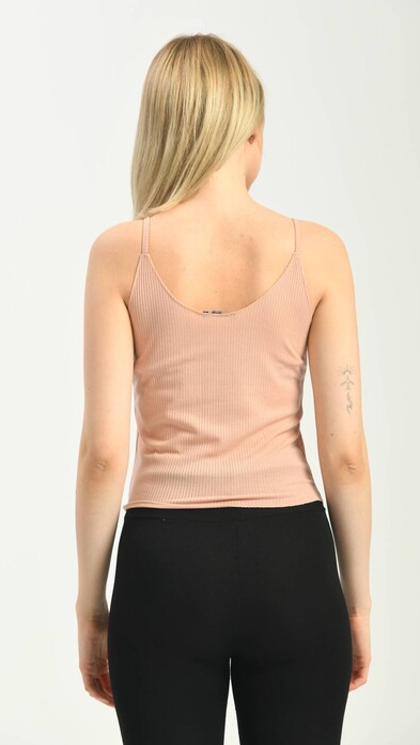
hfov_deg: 9.0
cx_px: 198
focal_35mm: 135
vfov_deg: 15.9
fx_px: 2671
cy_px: 364
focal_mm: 120
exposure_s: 1/160
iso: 100
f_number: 6.3
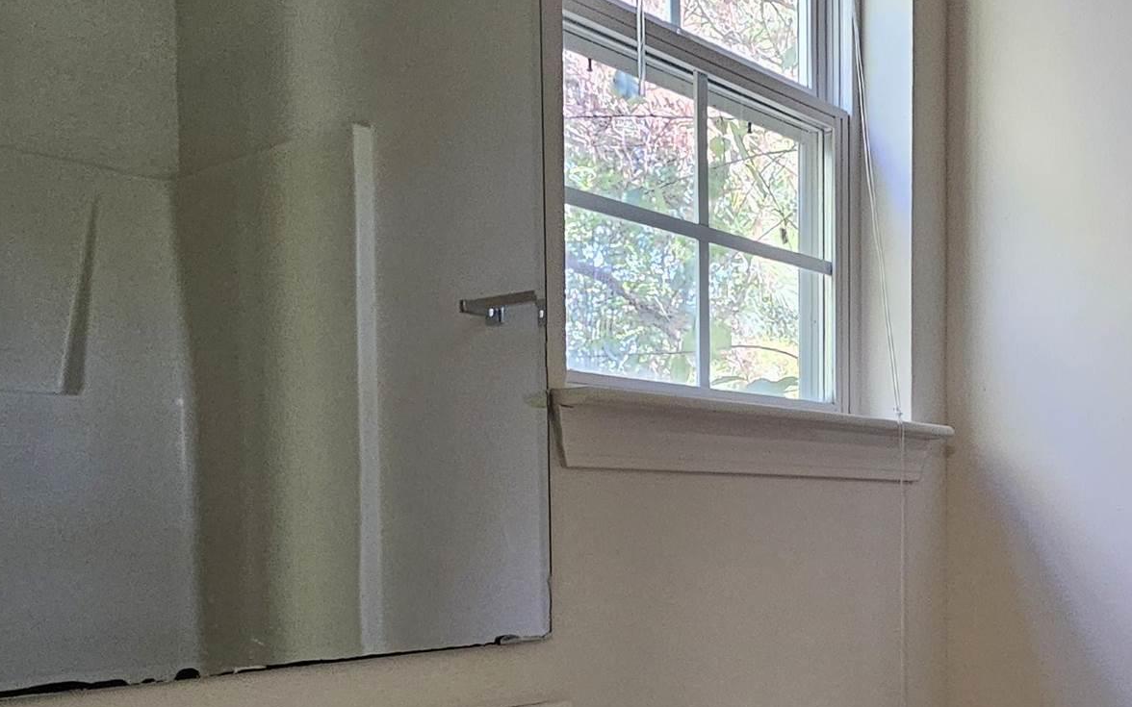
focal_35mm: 36
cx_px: 855
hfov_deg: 51.6
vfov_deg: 34.3
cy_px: 567
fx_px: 1111
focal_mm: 2.2
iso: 320
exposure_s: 1/40
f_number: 2.2
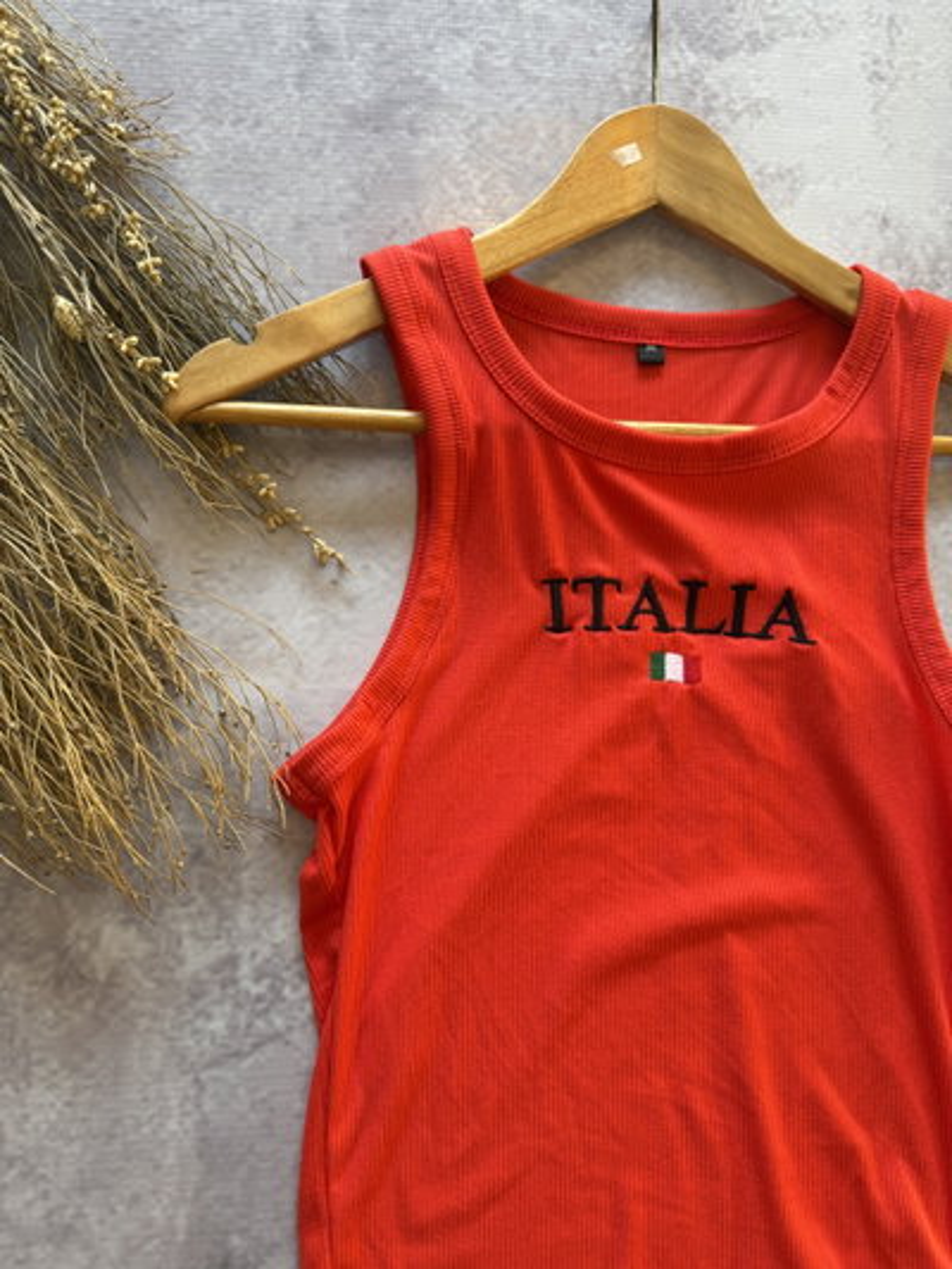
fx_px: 880
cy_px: 634
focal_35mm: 24
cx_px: 476
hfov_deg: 56.8
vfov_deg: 71.6
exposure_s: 1/50
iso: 100
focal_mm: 6.76
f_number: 1.78
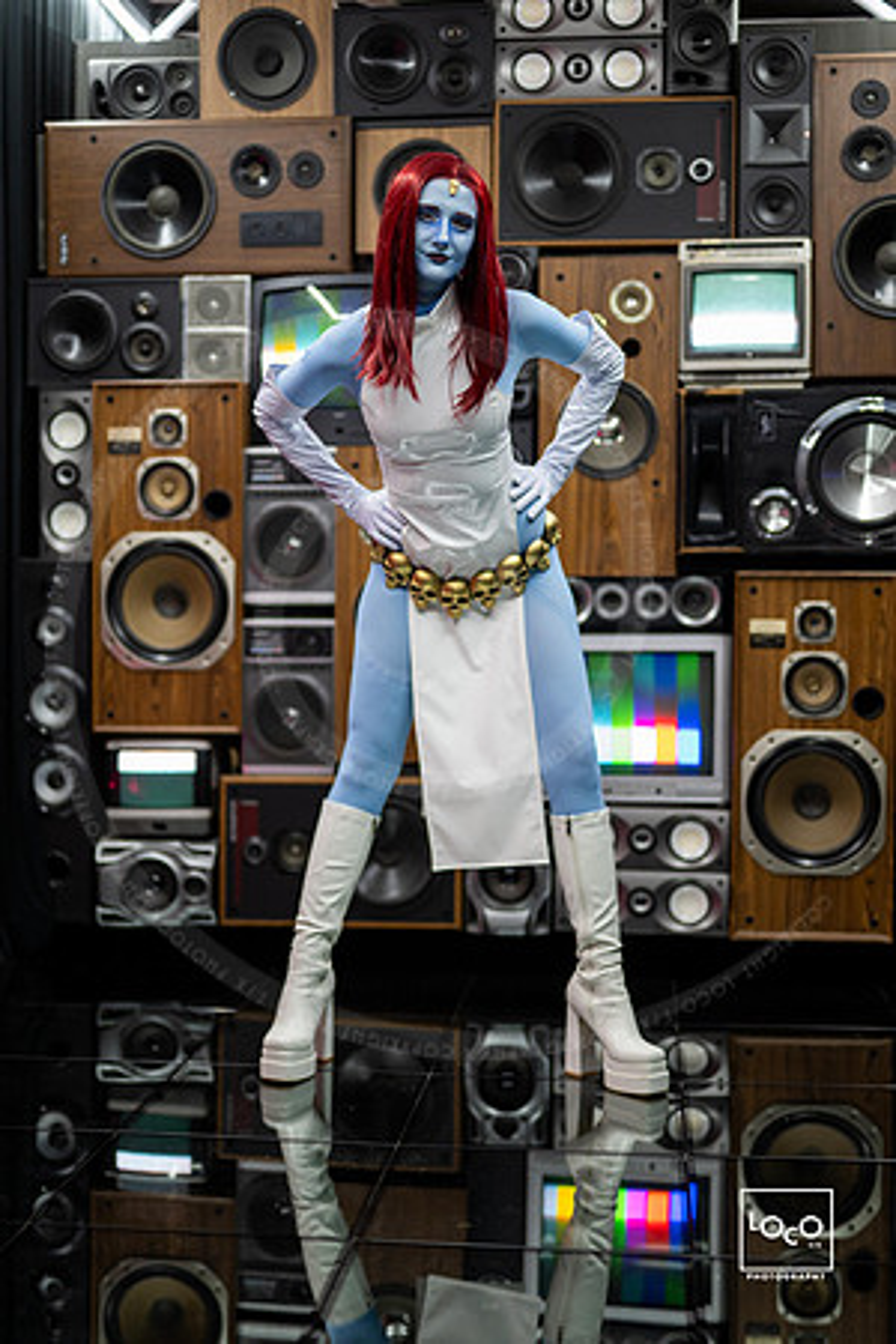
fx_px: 1867
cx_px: 448
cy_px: 672
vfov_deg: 39.6
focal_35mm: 50
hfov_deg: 27.0
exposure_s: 1/250
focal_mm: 50
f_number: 1.2
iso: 1000
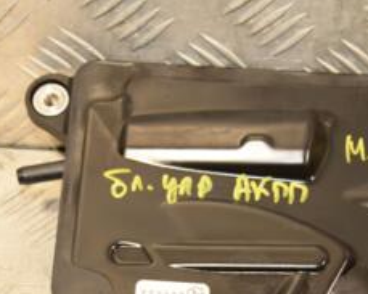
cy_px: 294
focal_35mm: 118
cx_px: 244
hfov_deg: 16.3
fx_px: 1285
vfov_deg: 12.9
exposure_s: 1/200
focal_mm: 32
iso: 800
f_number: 5.6
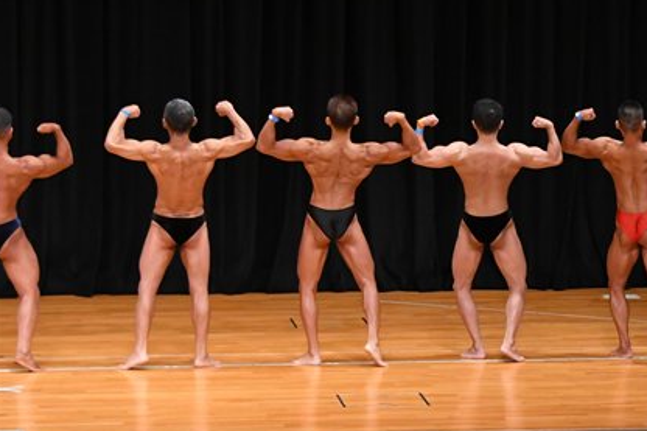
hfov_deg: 10.2
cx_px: 593
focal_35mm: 201
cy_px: 157
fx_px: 3611
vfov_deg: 6.8
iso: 3200
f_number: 5.6
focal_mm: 72
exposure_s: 1/400
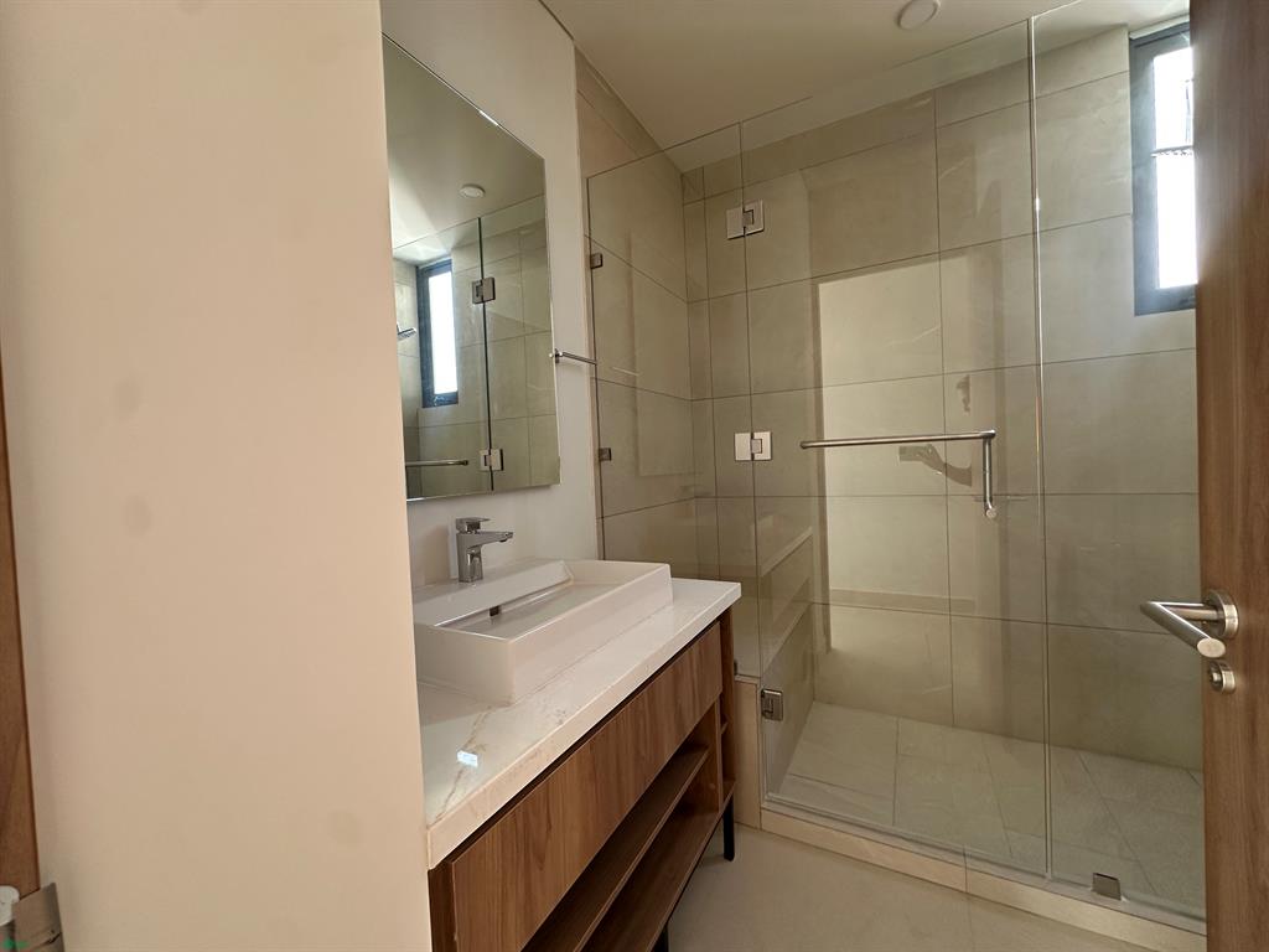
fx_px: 513
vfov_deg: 85.7
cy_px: 476
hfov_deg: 102.1
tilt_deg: -1.6
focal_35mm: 14
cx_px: 634
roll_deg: +2.1
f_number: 2.2
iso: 125
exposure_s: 1/99
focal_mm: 2.22
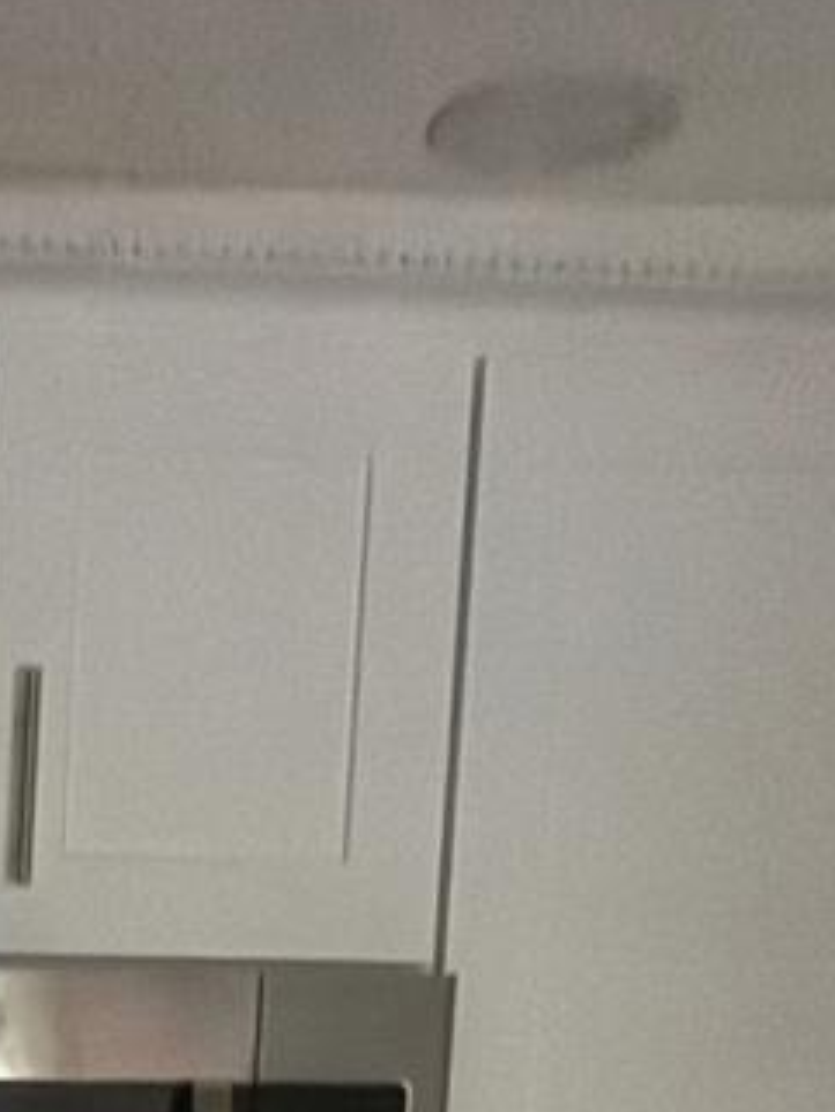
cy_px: 2328
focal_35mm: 112
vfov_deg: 14.2
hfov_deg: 12.4
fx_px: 3600
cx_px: -535
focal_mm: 6.76
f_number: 1.78
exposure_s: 1/21
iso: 1600
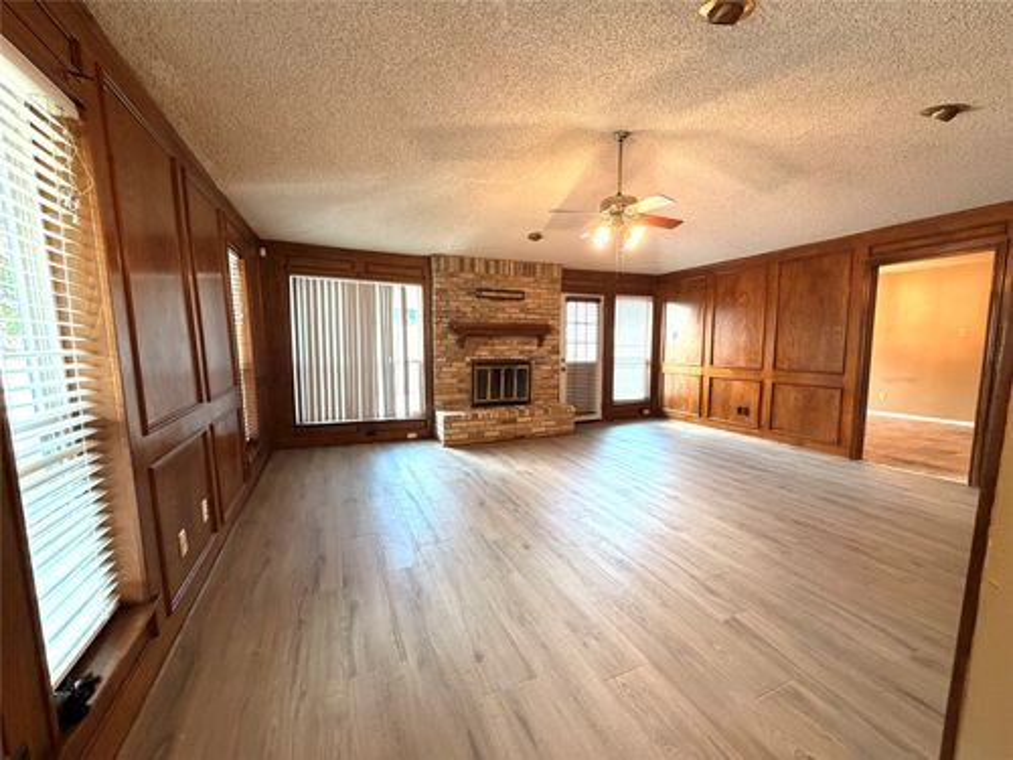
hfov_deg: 102.1
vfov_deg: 85.7
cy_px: 380
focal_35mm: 14
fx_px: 410
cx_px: 506
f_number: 2.2
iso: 320
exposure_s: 1/60
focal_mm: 2.22
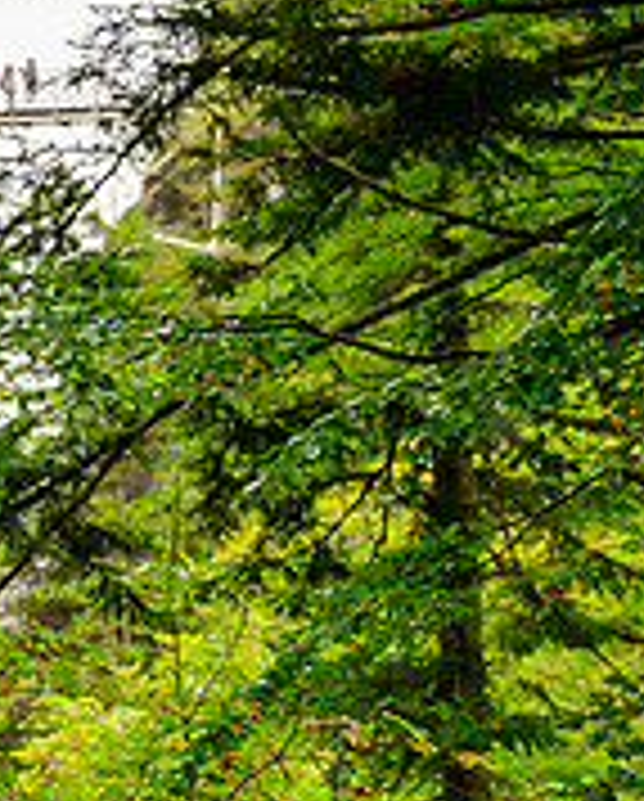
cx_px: -279
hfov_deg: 9.3
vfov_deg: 11.9
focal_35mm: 162
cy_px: 549
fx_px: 3850
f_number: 6.3
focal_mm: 50
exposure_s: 1/160
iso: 400
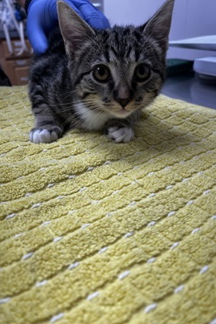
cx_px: 108
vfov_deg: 65.5
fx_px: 252
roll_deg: +2.4
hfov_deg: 46.3
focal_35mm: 28
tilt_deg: -28.5
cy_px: 160
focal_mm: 5.1
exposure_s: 1/120
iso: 64
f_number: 1.6
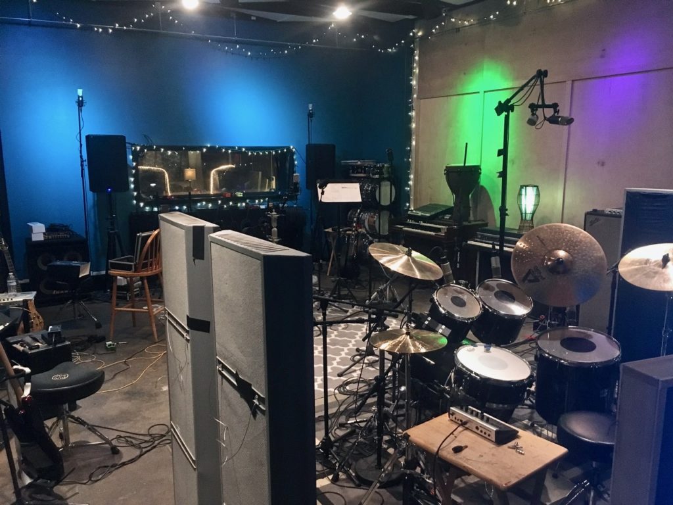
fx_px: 564
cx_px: 336
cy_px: 252
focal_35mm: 29
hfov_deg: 61.7
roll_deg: +0.3
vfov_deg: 48.2
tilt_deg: -12.1
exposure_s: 1/15
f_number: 2.2
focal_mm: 4.15
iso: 200
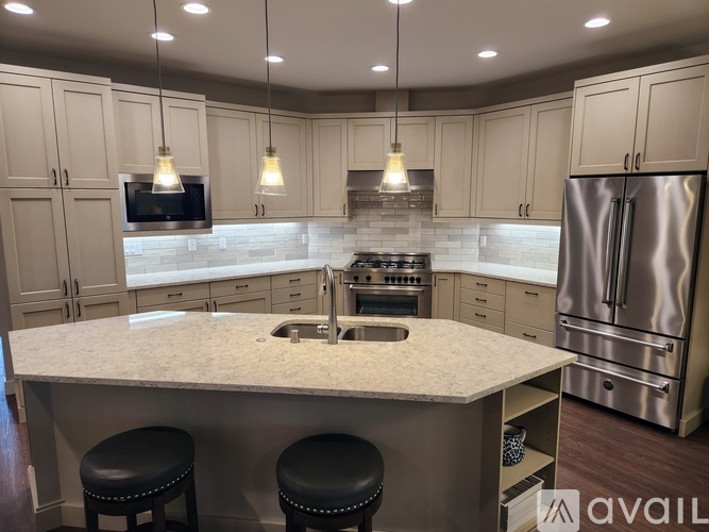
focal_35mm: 23
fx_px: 471
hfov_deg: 73.9
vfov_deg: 58.9
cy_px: 266
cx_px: 354
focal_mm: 5.4
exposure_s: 1/120
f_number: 1.8
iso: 100
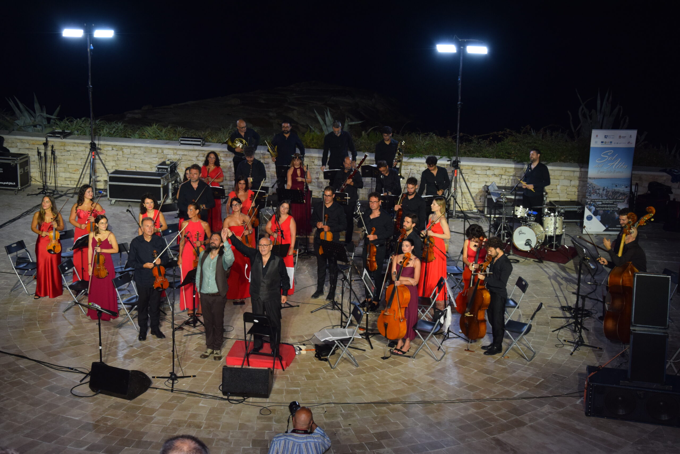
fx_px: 992
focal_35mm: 52
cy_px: 227
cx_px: 340
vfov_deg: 25.8
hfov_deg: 37.8
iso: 800
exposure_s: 1/125
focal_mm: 35
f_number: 5.6
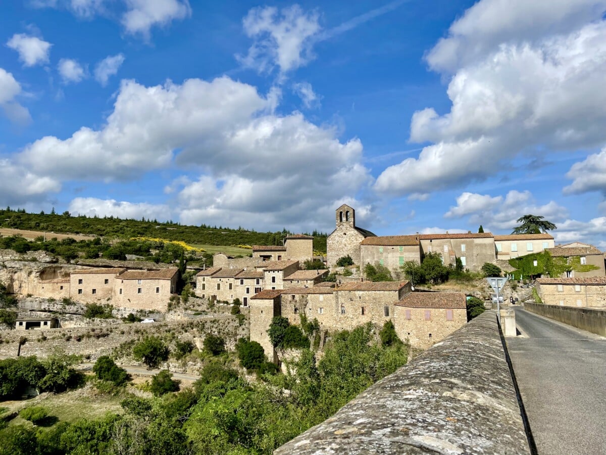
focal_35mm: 26
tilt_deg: +5.8
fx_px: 455
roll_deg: +1.4
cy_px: 228
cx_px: 303
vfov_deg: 53.1
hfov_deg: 67.3
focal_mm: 4.2
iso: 32
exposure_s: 1/5814
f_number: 1.6
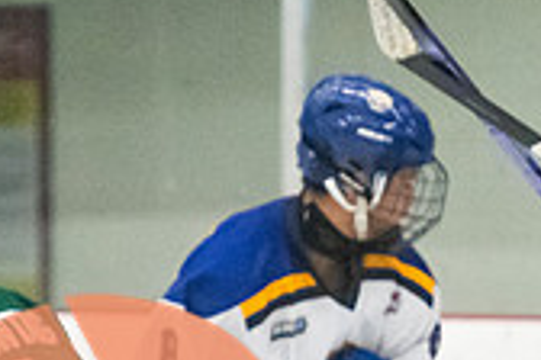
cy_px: 847
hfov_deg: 2.6
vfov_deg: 1.7
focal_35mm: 806
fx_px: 12111
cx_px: 730
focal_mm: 140
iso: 4000
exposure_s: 1/800
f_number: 2.8
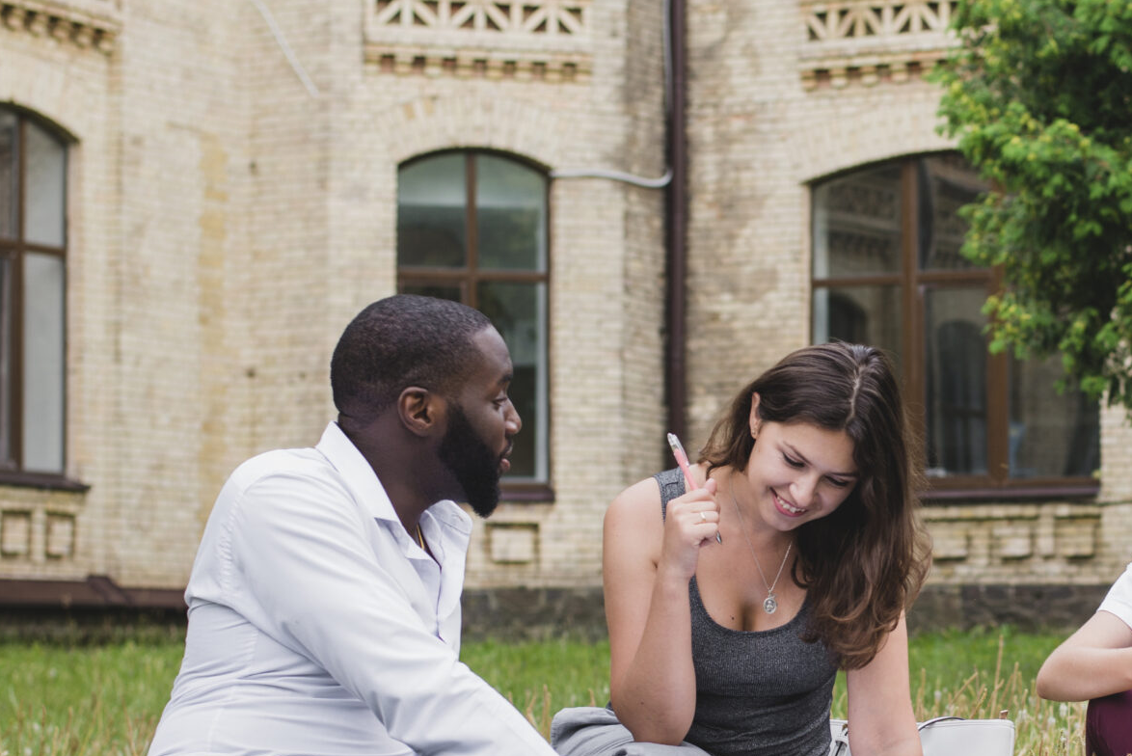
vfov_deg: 12.6
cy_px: 482
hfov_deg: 18.5
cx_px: 968
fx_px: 3429
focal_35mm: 109
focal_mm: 50
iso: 200
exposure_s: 1/125
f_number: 3.2
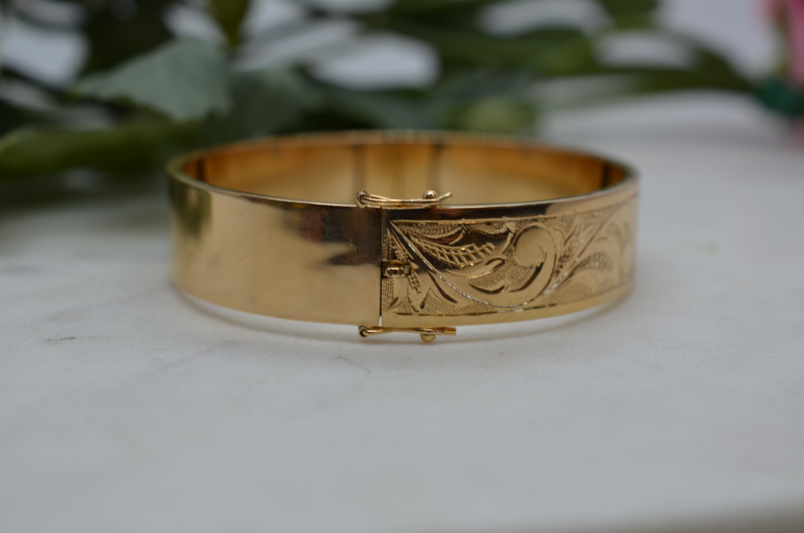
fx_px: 1337
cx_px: 402
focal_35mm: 60
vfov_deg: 22.5
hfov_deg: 33.5
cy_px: 266
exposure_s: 1/60
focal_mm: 40
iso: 180
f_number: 8
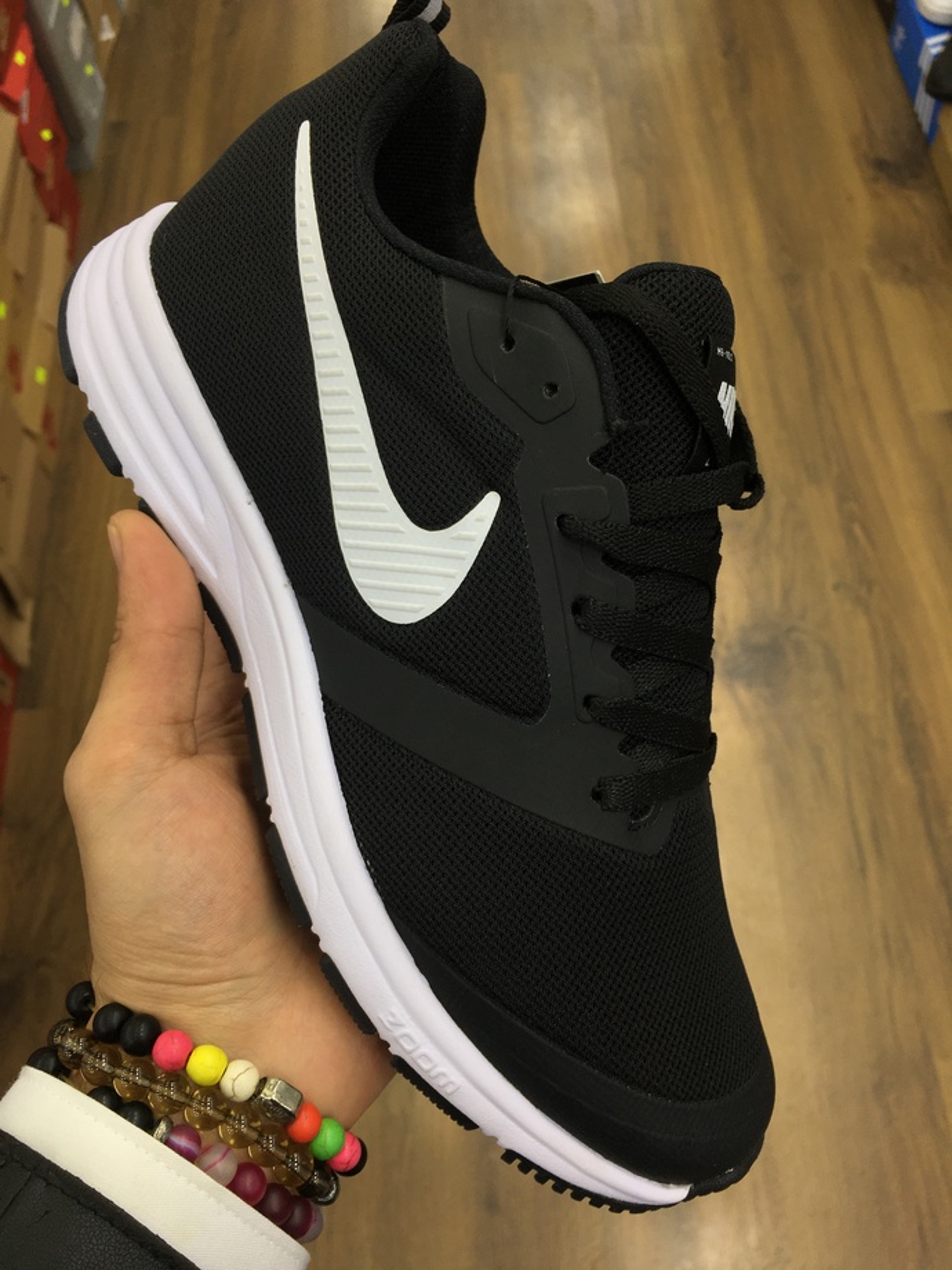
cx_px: 476
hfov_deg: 48.2
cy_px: 635
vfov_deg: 61.7
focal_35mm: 29
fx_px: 1063
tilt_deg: -60.7
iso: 25
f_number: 2.2
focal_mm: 4.15
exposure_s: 1/108
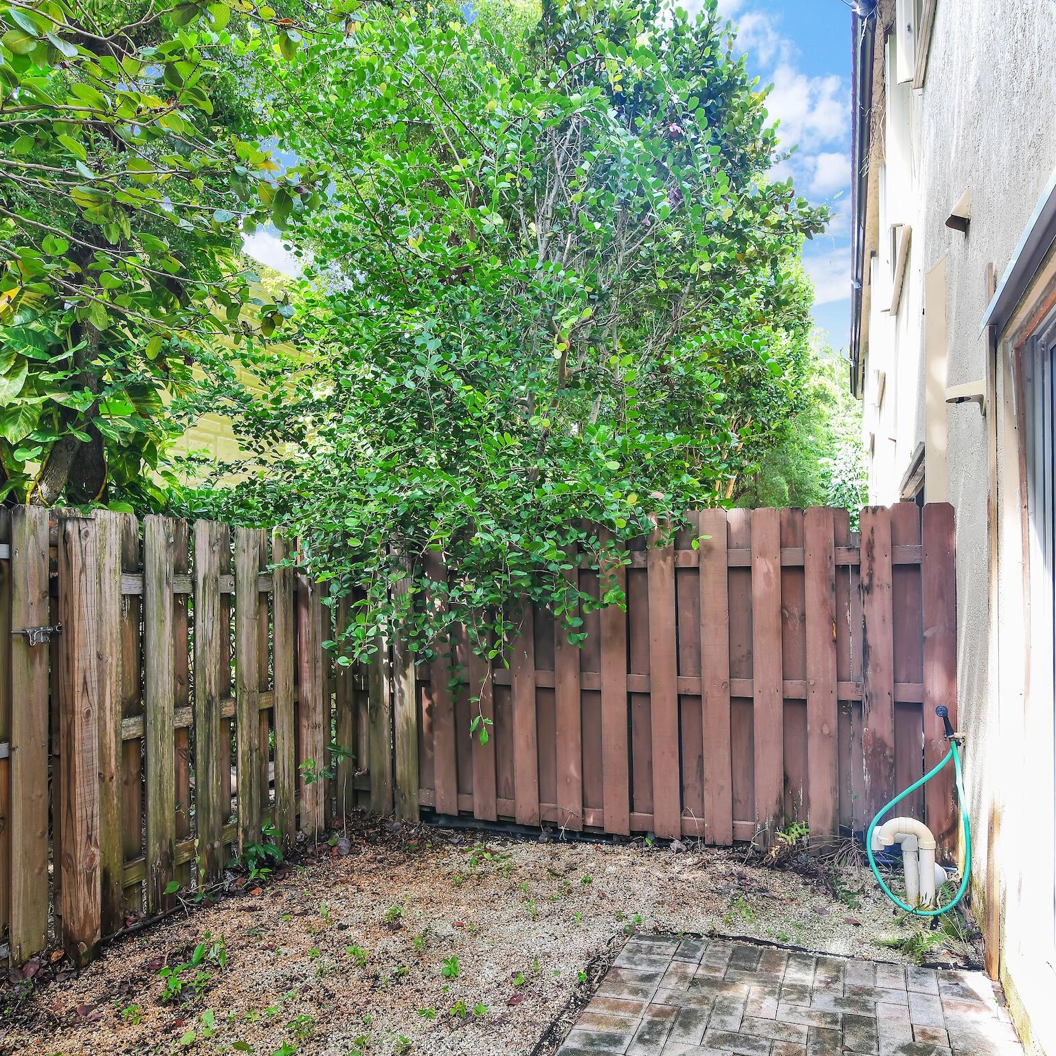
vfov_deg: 69.6
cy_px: 531
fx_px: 759
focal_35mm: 22
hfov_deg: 69.3
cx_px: 599
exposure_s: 1/60
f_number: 8
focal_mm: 17
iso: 400
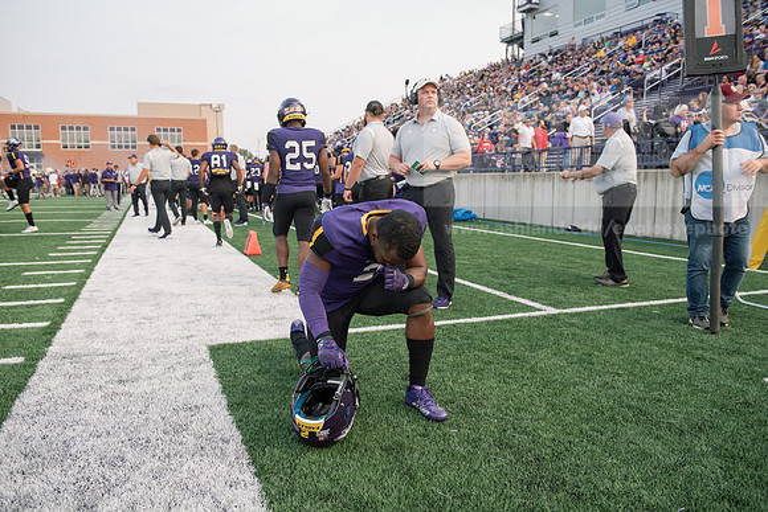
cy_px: 256
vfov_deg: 46.4
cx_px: 384
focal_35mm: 28
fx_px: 597
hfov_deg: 65.5
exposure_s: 1/400
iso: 640
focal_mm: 28
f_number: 4.5
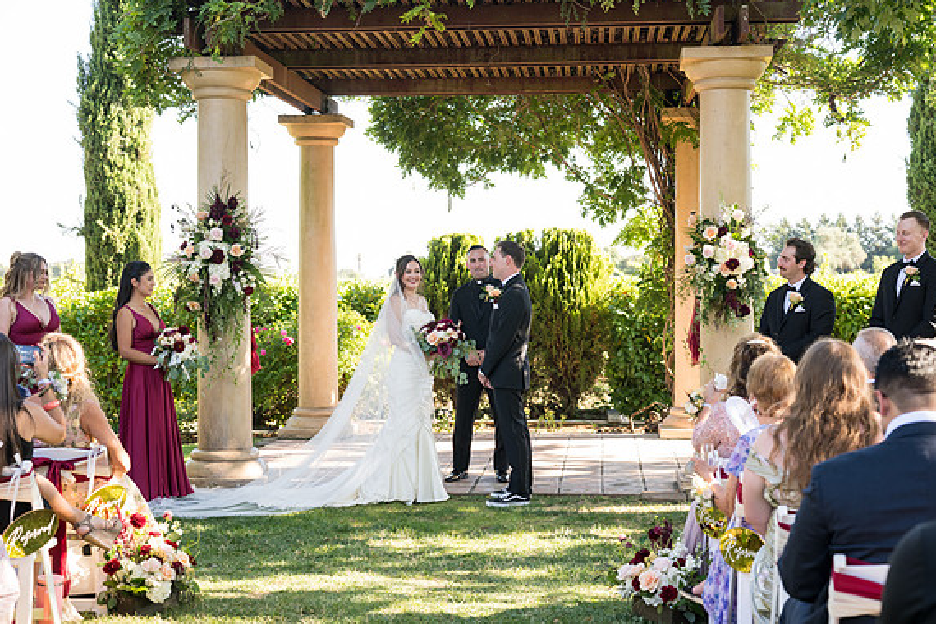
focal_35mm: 55
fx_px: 1430
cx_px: 475
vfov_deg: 24.6
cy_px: 308
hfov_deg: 36.2
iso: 640
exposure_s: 1/400
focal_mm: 54
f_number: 4
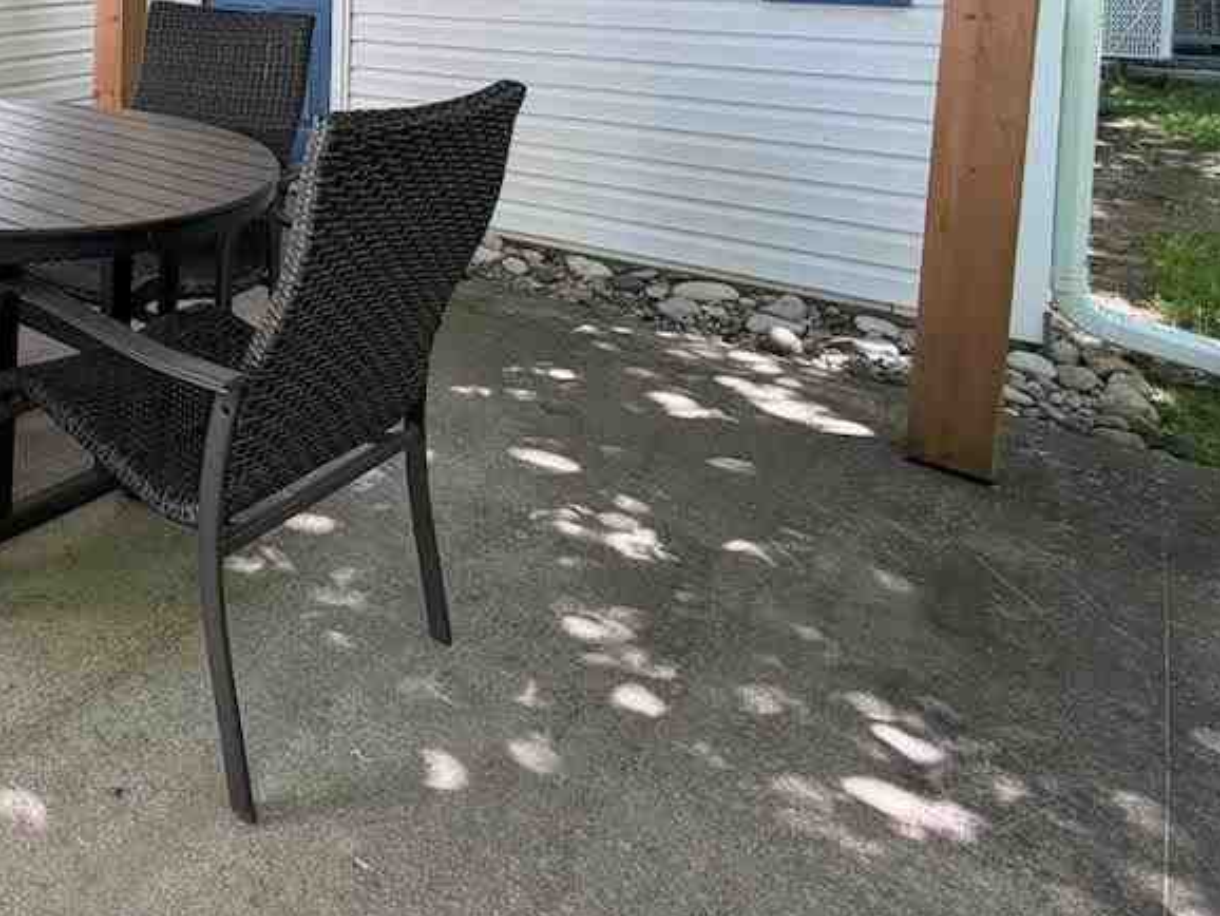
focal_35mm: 31
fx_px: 1093
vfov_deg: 39.9
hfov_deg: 49.5
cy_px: -4
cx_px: 46
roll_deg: -0.5
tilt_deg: -3.5
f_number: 2.2
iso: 64
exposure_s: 1/121
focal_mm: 2.22
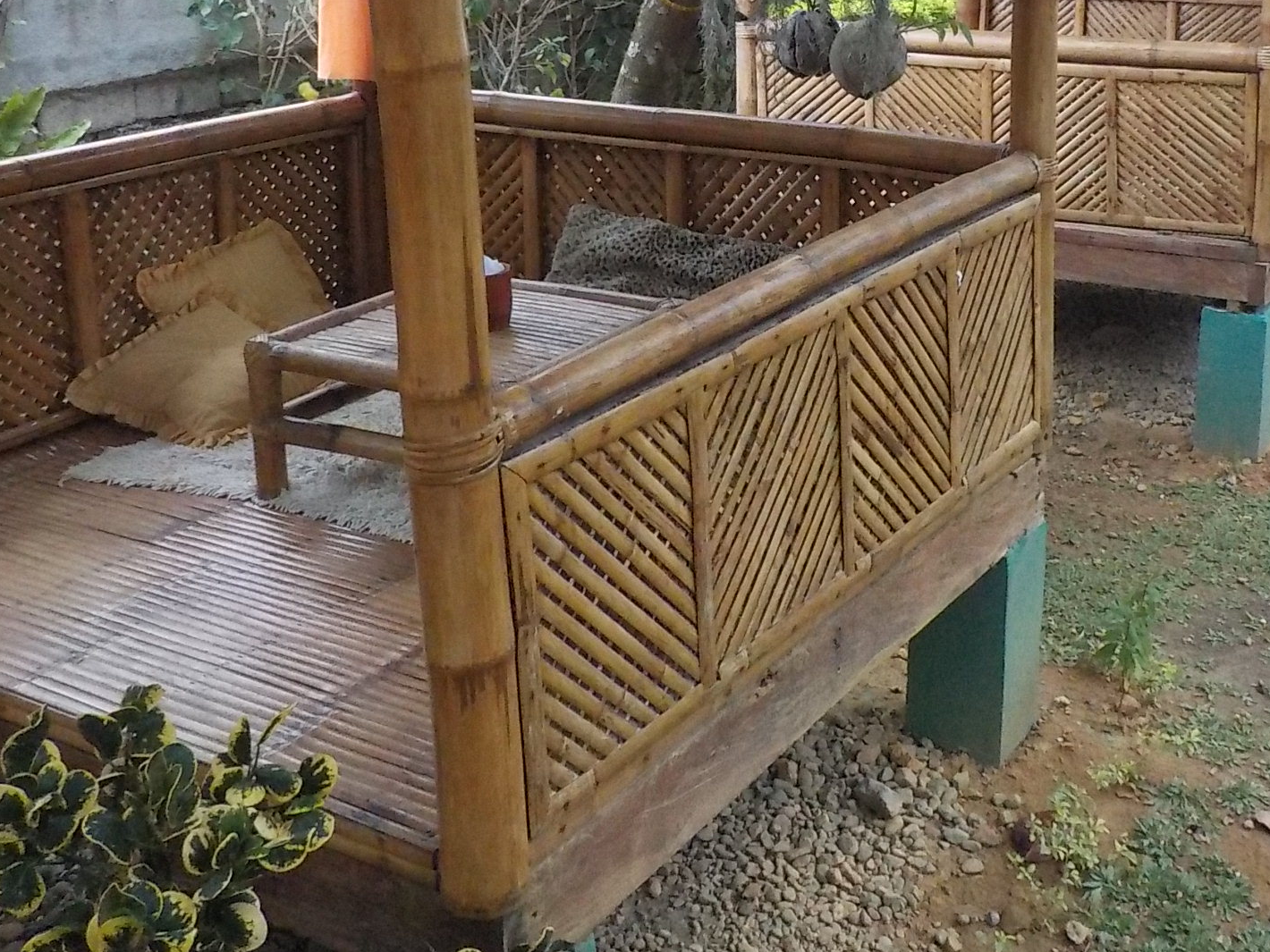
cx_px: 796
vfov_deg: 29.6
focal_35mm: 48
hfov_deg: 39.4
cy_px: 193
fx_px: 1761
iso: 800
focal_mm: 4.1
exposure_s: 1/250
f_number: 3.3
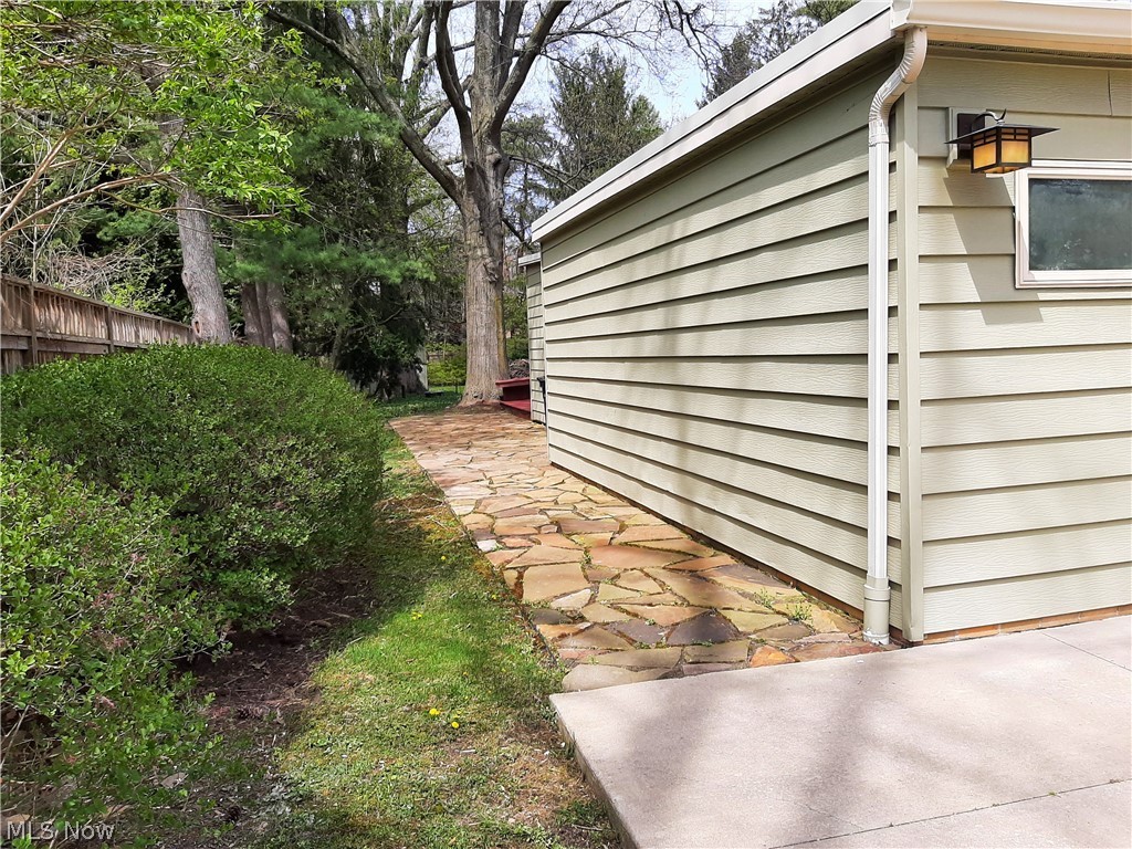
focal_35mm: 26
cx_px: 566
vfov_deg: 53.1
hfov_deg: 67.3
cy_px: 424
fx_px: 850
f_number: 1.7
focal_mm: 3.93
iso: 40
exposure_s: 1/1667
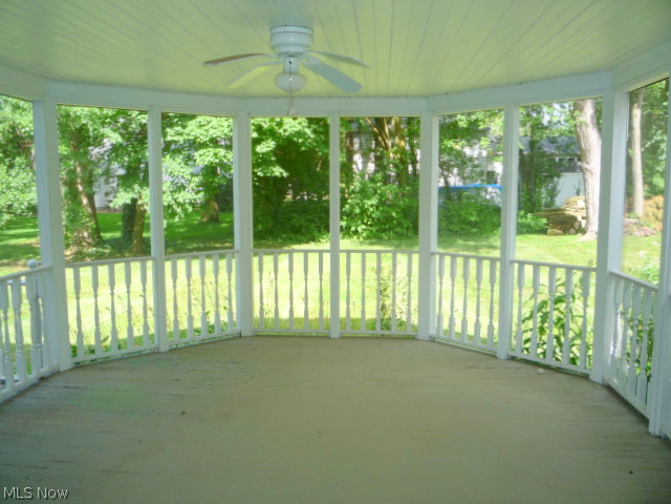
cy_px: 252
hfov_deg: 60.0
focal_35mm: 30
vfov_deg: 46.8
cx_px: 336
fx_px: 582
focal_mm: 5.2
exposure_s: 1/100
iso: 100
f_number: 3.5
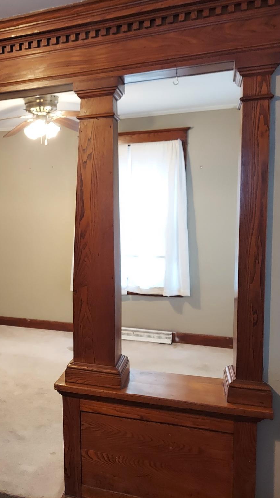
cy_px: 249
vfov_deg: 56.6
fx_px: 462
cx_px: -8
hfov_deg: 31.0
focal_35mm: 35
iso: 500
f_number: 1.8
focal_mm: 5.23
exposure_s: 1/24
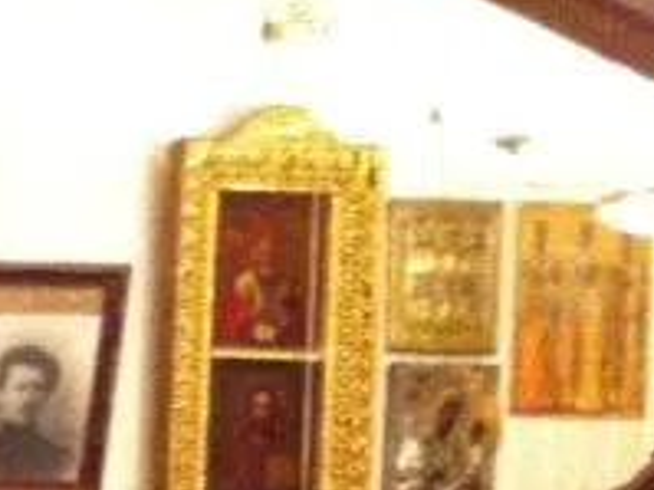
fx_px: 3399
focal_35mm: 180
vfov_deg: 8.0
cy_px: 860
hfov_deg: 9.8
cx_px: -871
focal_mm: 3.85
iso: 800
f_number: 2.8
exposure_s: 1/17
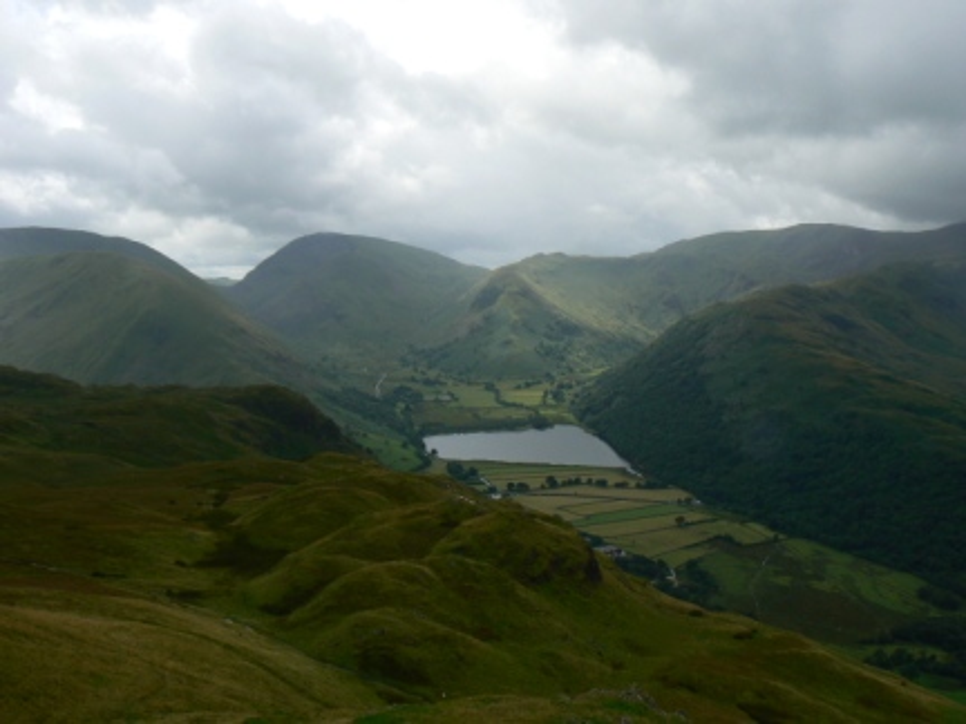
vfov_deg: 39.7
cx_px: 483
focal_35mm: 36
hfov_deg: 51.4
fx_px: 1005
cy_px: 362
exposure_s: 1/400
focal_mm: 6
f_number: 5.6
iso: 80
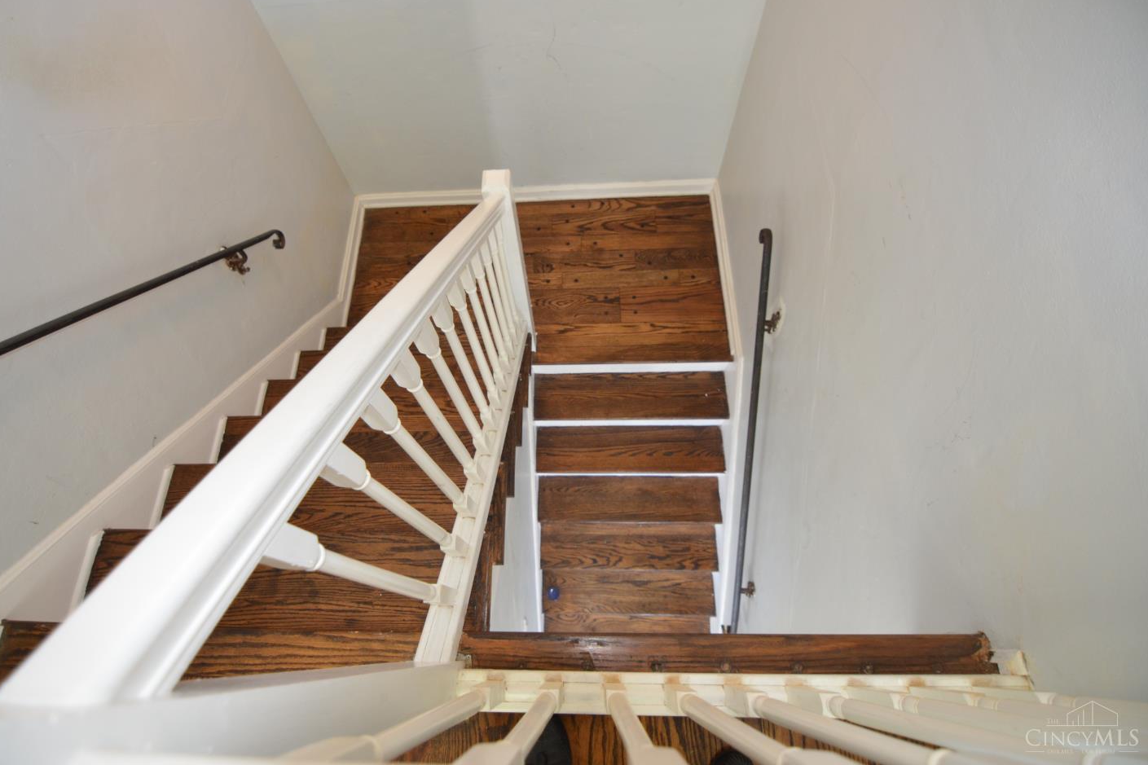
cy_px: 361
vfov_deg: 68.7
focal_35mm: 18
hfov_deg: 91.4
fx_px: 559
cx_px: 539
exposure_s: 1/60
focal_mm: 11
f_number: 2.8
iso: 640
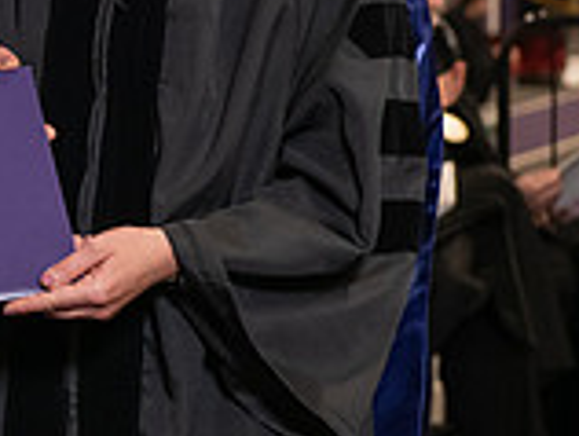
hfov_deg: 7.9
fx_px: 4138
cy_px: -24
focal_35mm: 247
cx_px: -202
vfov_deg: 6.0
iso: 2000
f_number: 5
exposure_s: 1/125
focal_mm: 70
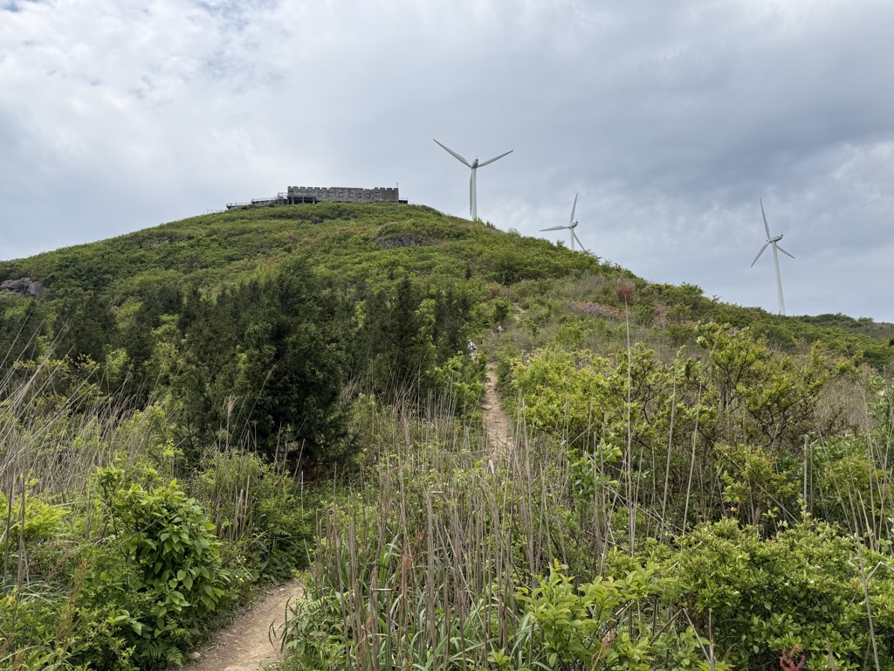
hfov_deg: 71.6
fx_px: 620
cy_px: 336
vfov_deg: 56.8
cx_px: 447
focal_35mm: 24
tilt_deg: +12.0
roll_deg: -0.7
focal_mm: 6.76
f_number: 1.78
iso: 80
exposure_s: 1/7353
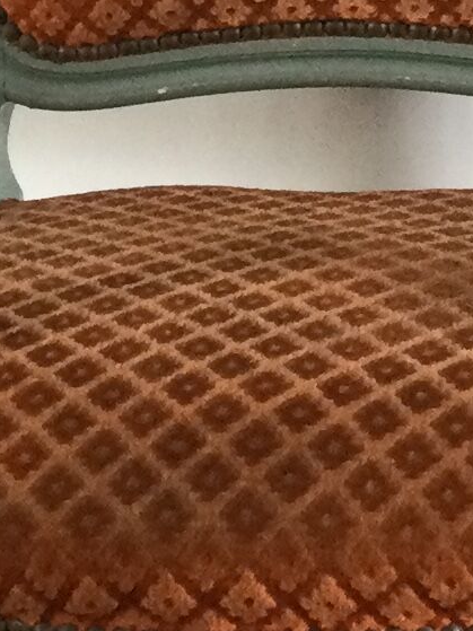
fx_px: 3299
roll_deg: +2.2
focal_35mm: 181
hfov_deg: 8.2
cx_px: 240
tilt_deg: -15.3
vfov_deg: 10.9
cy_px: 107
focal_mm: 3.3
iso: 160
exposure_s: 1/33
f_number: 2.4
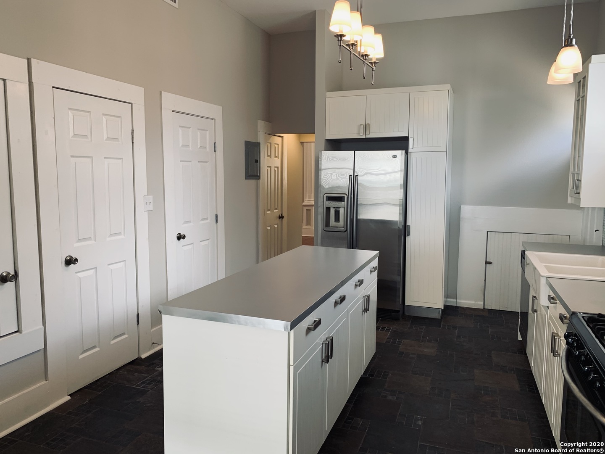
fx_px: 454
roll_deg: -2.1
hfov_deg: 67.3
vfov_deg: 53.1
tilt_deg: -4.9
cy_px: 227
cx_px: 302
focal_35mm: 26
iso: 50
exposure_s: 1/60
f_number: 1.8
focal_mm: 4.25
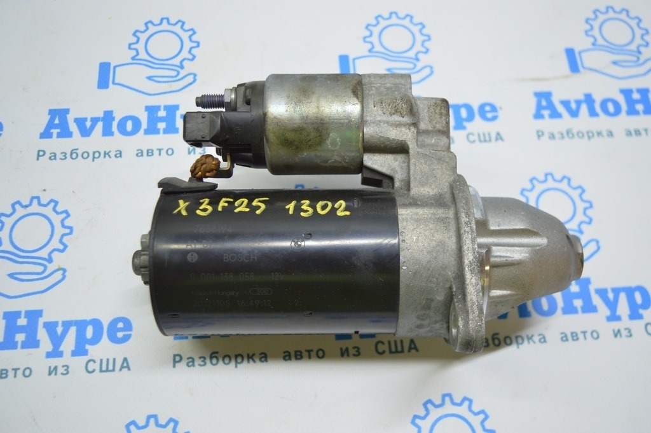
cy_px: 216
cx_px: 326
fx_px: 650
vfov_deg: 36.8
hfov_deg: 53.2
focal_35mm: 36
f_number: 4
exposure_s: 1/50
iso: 400
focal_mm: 24
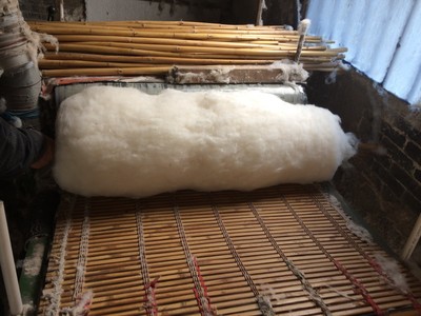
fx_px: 353
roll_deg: -5.9
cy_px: 158
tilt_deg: -33.7
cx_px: 210
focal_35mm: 29
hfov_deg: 61.7
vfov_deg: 48.2
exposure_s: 1/33
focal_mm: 4.15
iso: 32
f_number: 2.2
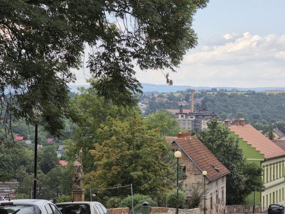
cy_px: 107
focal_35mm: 115
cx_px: 142
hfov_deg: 17.1
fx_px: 947
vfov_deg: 12.9
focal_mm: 18.6
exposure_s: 1/686
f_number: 2.9
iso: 50
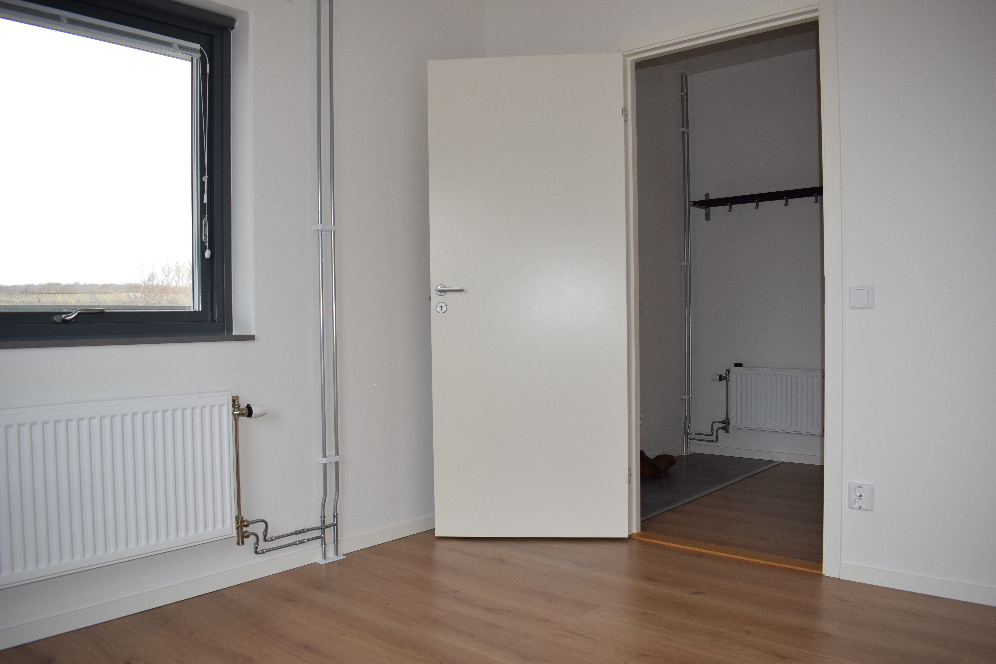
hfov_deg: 67.4
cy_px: 332
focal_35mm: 27
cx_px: 498
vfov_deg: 47.9
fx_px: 747
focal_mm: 18
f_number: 5.6
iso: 560
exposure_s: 1/125
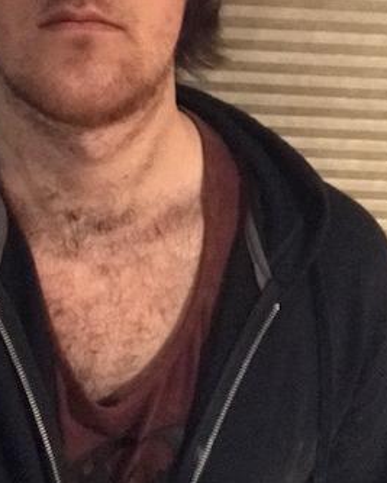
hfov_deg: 25.0
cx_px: 73
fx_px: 858
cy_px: 205
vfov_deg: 31.4
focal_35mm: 60
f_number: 2.2
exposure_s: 1/15
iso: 2000
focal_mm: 2.87
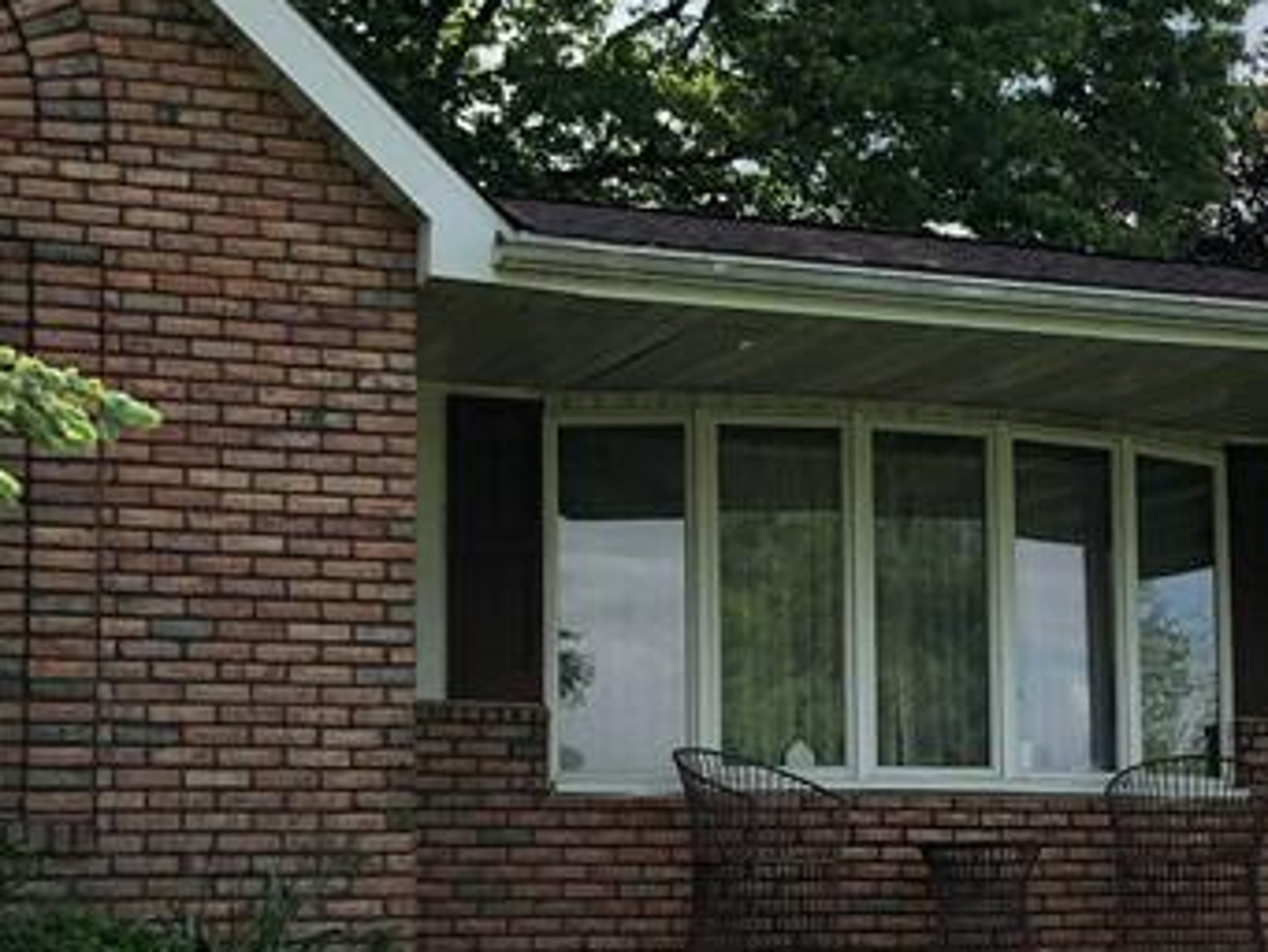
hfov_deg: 22.7
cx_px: 1130
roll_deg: +1.3
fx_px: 3078
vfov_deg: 17.5
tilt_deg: +5.2
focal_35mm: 84
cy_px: 736
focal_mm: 3.99
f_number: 1.8
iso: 20
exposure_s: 1/1412
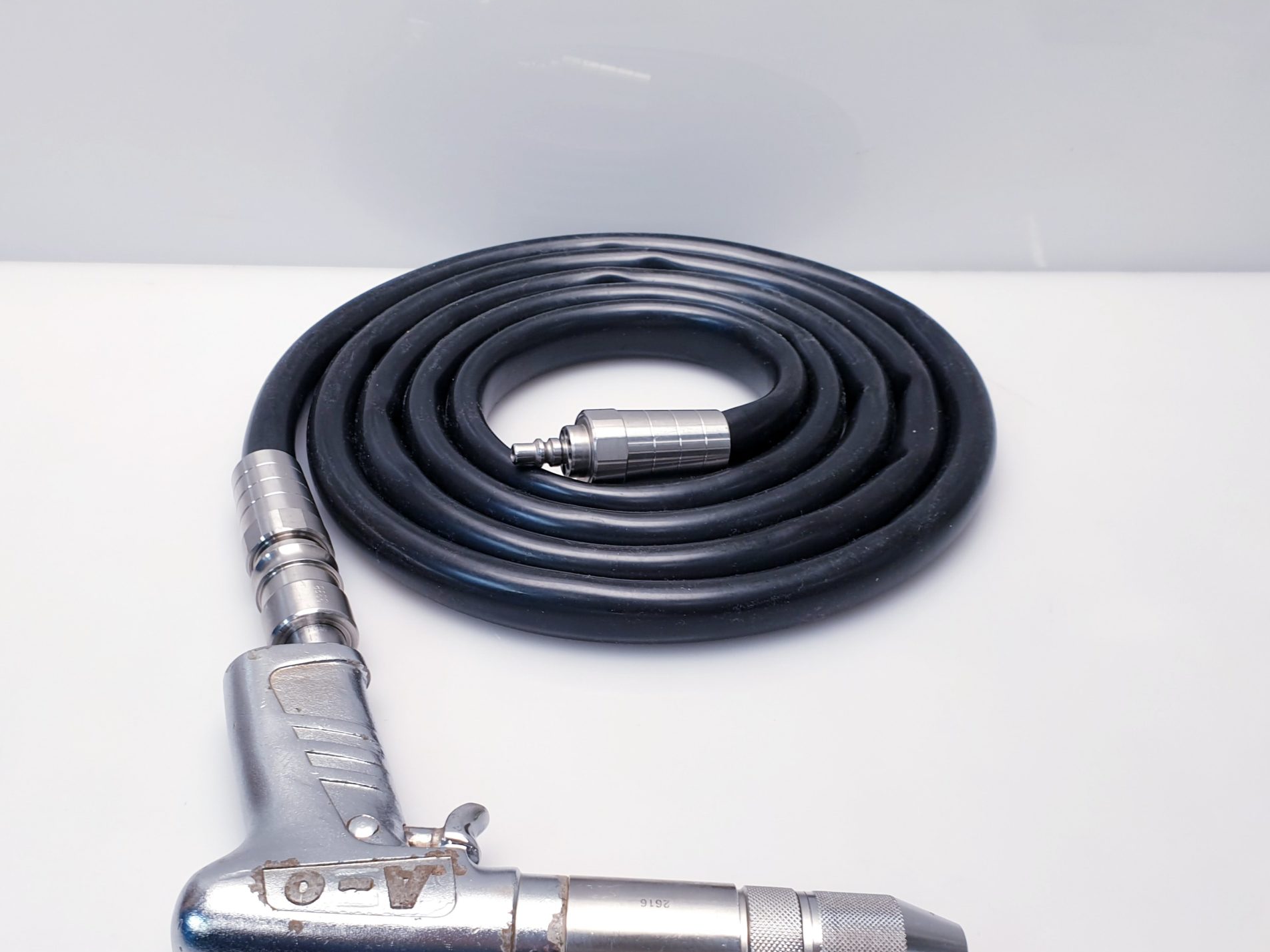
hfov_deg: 52.6
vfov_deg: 40.2
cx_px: 598
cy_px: 636
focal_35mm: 35
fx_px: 1284
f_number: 2.4
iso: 64
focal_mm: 4.3
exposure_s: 1/50
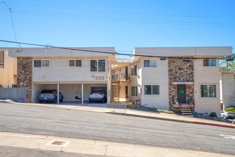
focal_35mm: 36
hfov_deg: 53.1
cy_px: 79
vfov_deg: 36.9
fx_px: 235
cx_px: 121
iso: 400
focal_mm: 35
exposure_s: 1/4000
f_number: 11
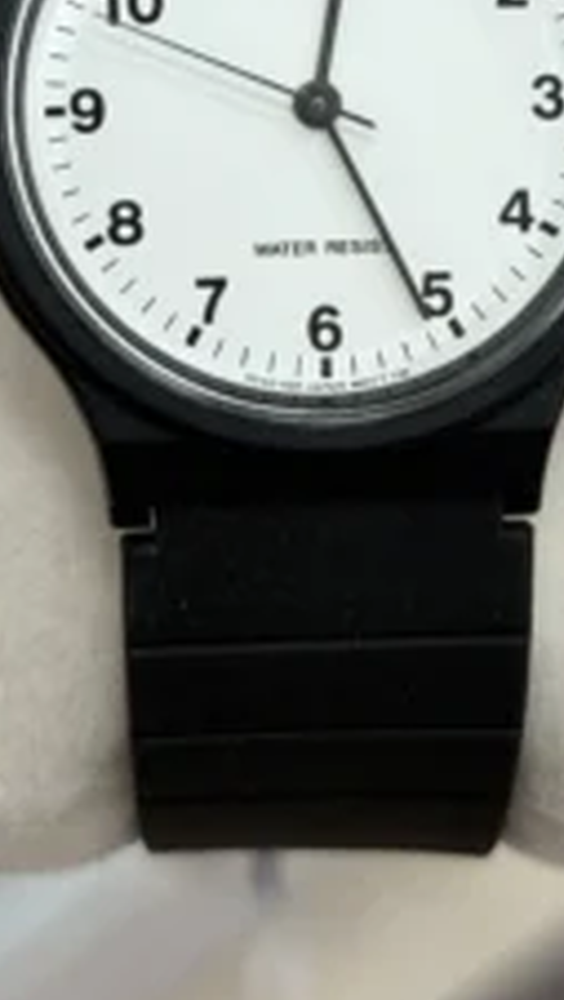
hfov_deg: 13.0
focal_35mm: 93
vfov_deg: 22.5
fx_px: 2466
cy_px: 169
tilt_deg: -55.0
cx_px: 320
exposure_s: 1/373
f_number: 1.78
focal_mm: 6.76
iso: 64
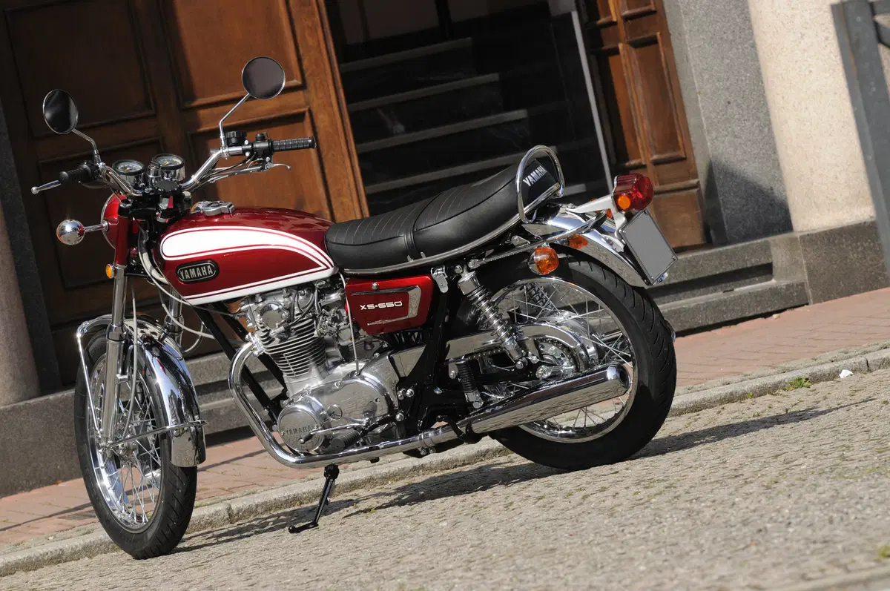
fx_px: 6667
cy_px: 296
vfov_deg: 5.1
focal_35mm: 270
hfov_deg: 7.6
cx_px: 445
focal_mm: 180
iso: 500
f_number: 5.6
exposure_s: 1/1600
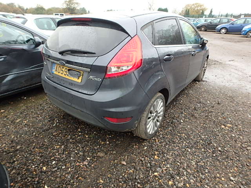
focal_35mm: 21
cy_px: 94
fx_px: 152
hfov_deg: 79.0
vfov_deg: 63.4
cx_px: 126
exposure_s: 1/60
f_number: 3.5
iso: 200
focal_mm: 3.7
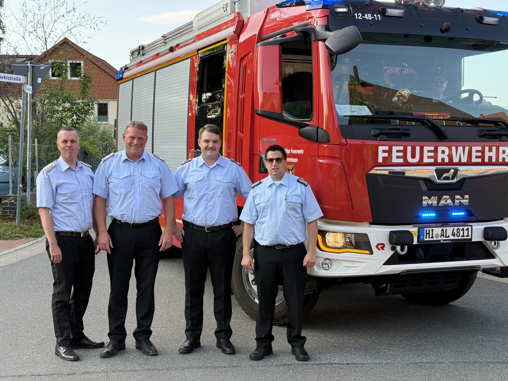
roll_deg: -0.9
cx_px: 254
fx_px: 704
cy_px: 190
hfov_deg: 39.7
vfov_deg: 30.3
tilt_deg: -3.5
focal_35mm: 48
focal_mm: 6.76
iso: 80
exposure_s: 1/693
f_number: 1.78
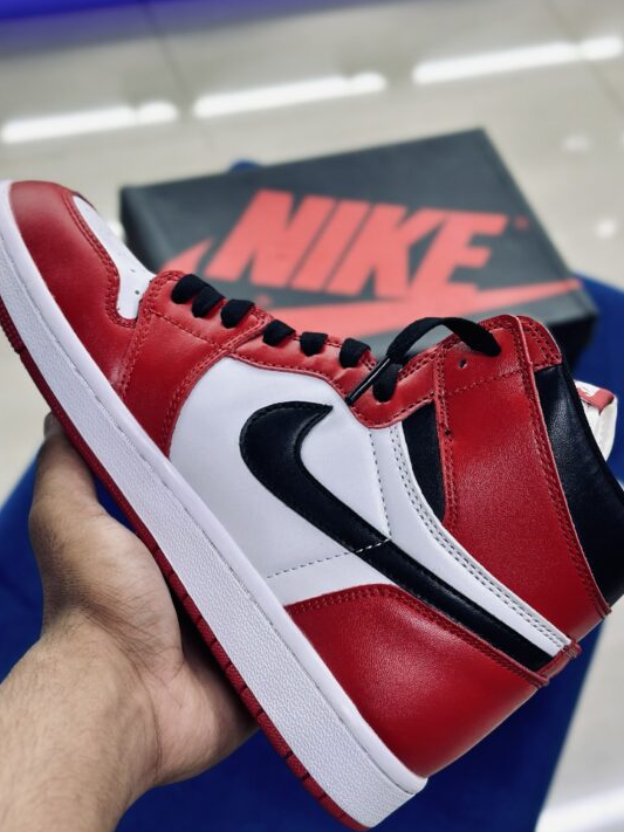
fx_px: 1515
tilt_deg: -53.2
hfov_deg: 23.3
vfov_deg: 30.6
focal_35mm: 63
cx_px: 321
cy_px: 524
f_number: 1.78
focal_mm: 6.86
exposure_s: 1/100
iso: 80
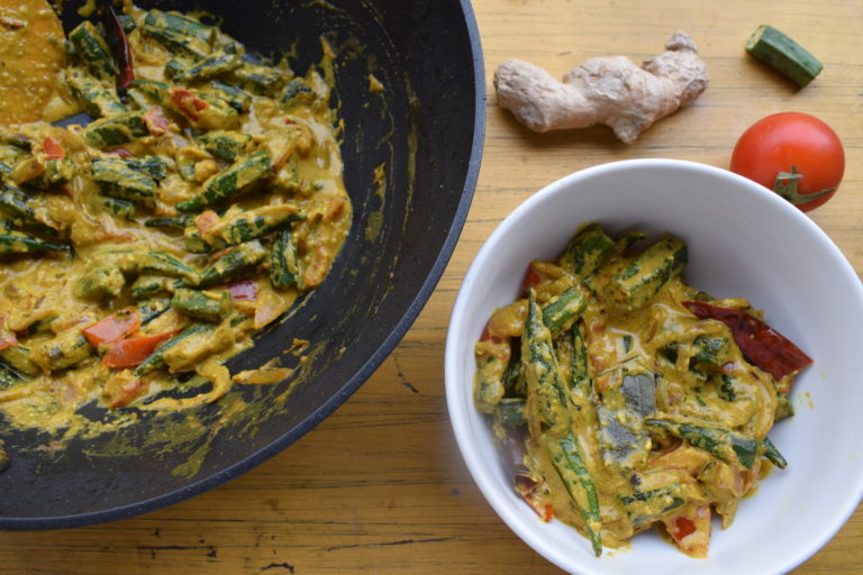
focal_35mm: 33
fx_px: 791
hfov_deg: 57.2
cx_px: 432
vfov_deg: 40.0
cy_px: 288
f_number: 8
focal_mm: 22
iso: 400
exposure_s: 1/160
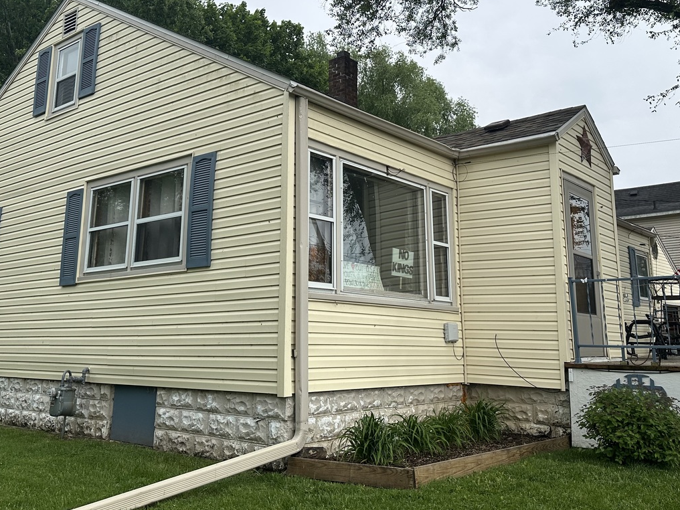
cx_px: 339
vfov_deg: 41.4
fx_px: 668
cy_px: 187
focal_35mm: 34
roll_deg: +0.3
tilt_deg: +13.4
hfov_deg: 54.0
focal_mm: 6.86
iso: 80
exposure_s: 1/5000
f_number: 1.78
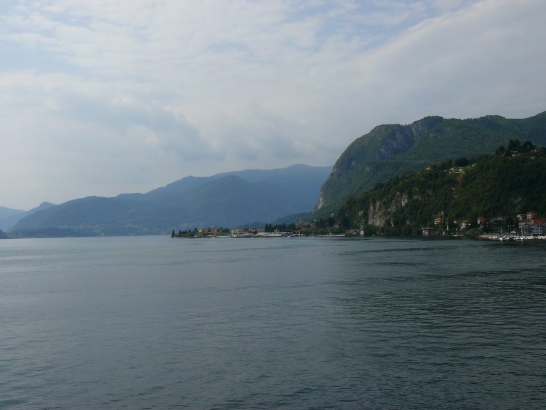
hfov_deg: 46.8
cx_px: 273
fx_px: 631
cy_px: 205
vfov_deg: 36.0
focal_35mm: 40
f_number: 8
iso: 100
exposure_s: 1/640
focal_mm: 8.4
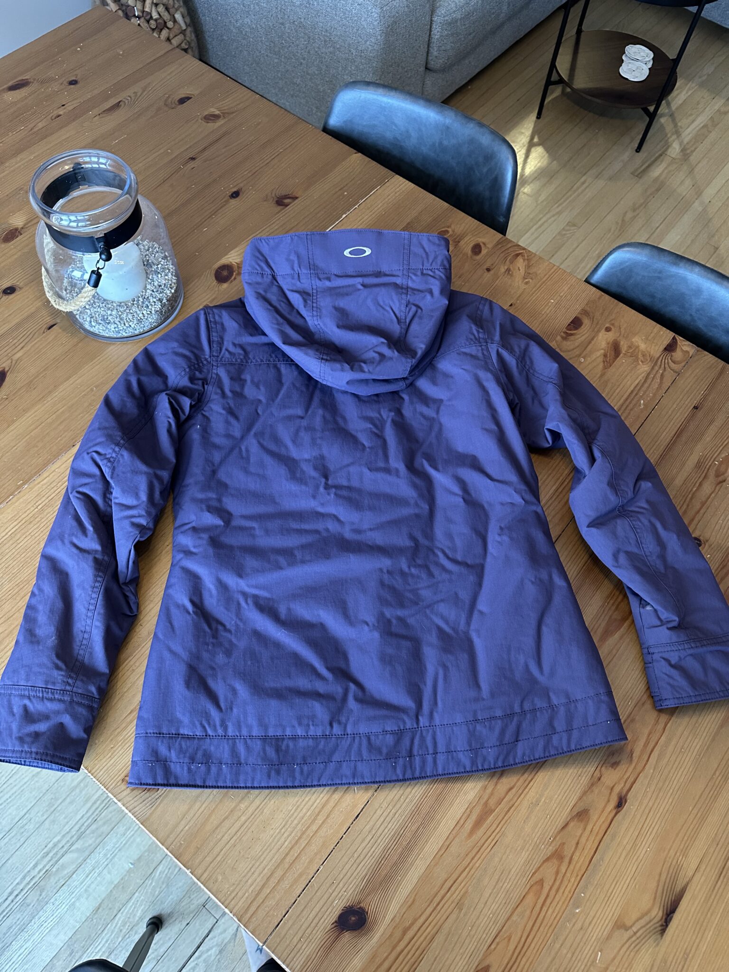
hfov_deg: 56.8
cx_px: 364
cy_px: 486
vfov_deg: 71.6
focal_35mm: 24
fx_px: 674
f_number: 1.78
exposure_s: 1/60
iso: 500
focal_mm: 6.86
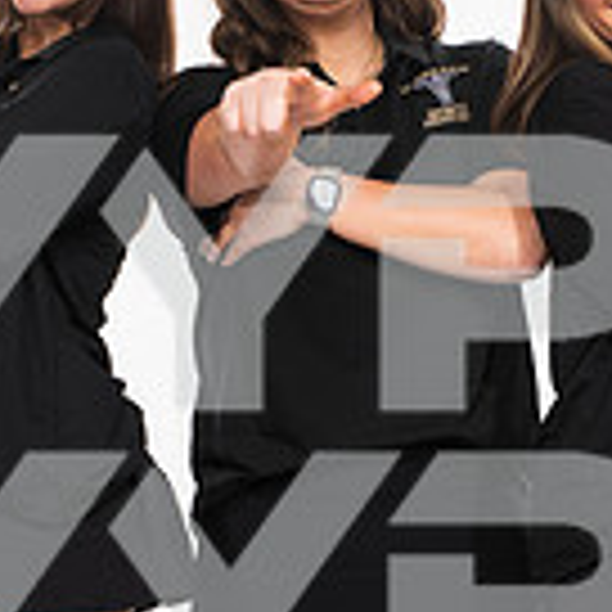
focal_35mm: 129
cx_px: 338
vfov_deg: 13.4
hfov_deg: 13.5
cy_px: 594
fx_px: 2580
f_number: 7.1
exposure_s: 1/500
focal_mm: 46
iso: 640
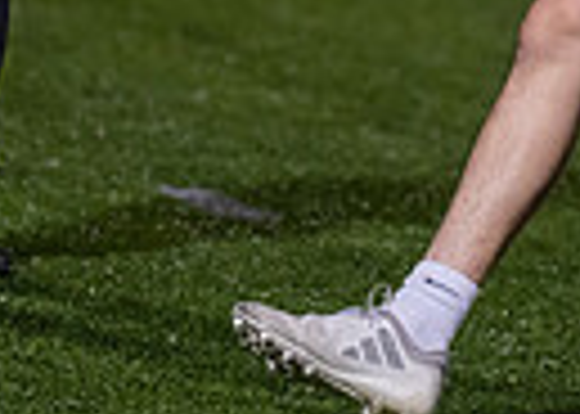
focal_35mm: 794
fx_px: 13072
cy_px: -369
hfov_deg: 2.5
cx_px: 574
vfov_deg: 1.8
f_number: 2.8
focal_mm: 150
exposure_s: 1/1000
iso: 2500
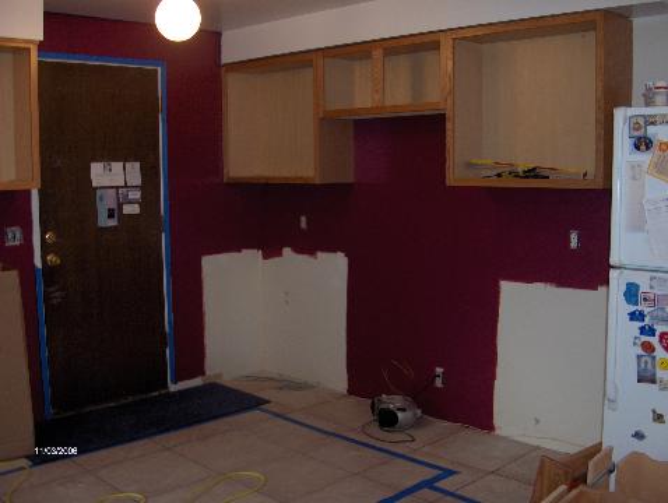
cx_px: 334
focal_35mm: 39
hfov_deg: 47.8
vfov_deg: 36.9
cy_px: 252
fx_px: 754
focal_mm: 8
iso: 100
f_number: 2.8
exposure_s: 1/60
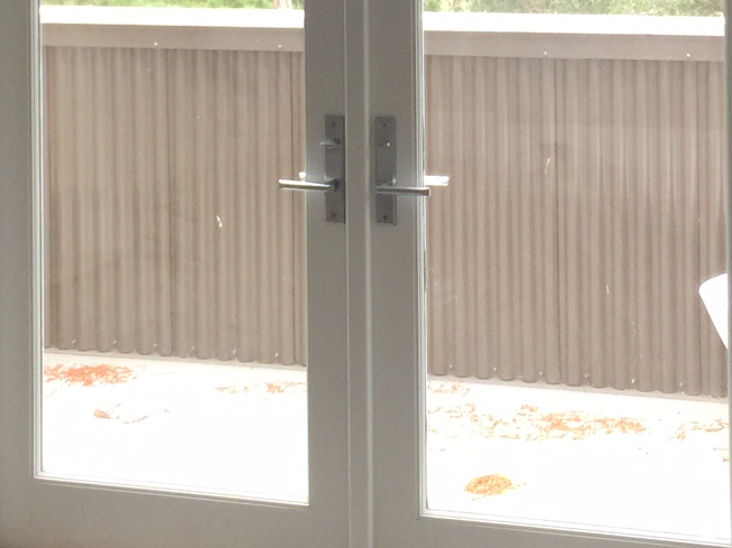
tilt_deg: -0.7
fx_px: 1923
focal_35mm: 91
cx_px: 396
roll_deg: -1.2
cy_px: -121
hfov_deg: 21.5
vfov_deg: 15.6
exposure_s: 1/15
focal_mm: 4.15
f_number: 2.2
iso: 32
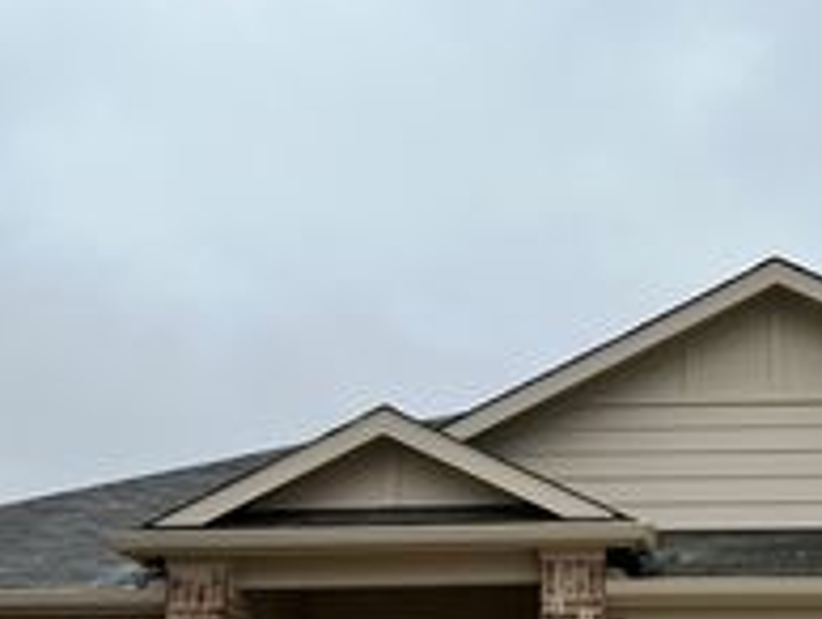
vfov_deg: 22.0
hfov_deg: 28.6
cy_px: 362
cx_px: 580
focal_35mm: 67
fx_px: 1593
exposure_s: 1/3831
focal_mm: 5.7
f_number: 1.5
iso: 50
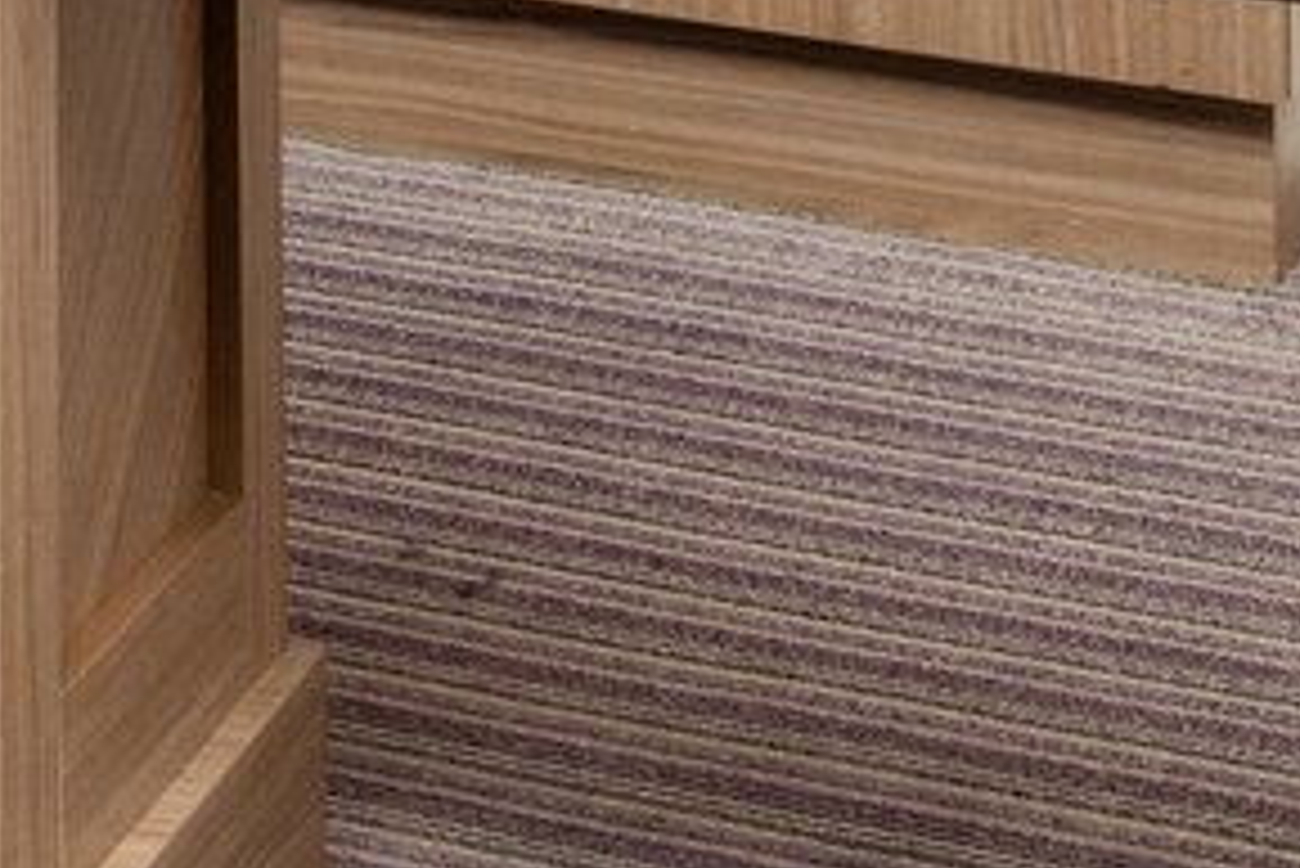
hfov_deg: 11.0
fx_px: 6142
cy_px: -1698
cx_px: -1278
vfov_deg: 7.2
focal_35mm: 170
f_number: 5.6
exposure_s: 1/40
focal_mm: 24
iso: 640
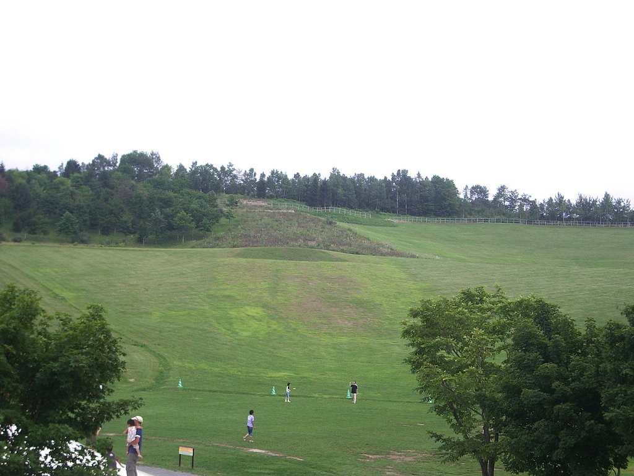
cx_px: 317
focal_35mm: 62
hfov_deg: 31.2
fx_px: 1136
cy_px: 238
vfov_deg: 23.7
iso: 50
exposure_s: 1/200
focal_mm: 10.2
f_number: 3.5
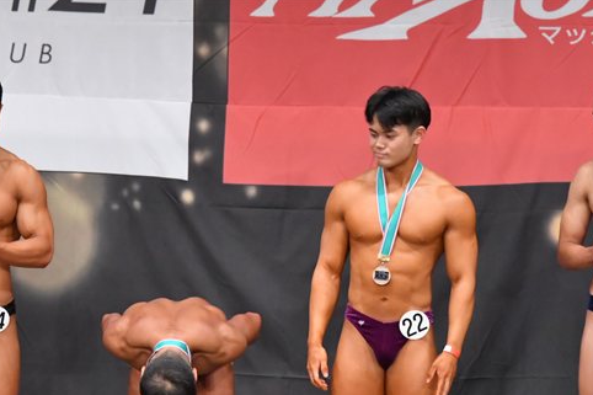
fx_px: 5351
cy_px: 314
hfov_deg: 6.3
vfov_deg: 4.2
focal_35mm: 325
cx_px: 210
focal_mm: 135
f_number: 5.6
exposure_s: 1/400
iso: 6400
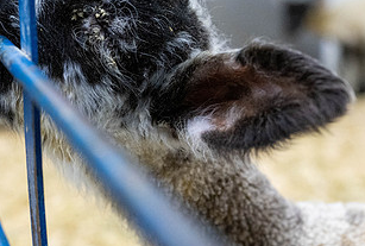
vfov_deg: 18.2
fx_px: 763
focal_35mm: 75
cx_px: 135
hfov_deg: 26.8
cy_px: 65
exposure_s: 1/250
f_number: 3.5
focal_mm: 36
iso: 2500
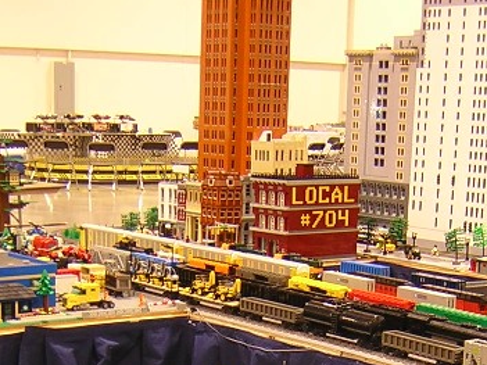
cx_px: 287
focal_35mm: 82
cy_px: 400
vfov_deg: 17.4
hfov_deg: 23.8
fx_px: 1153
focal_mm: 4.7
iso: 100
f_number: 2.6
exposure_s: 1/5.6
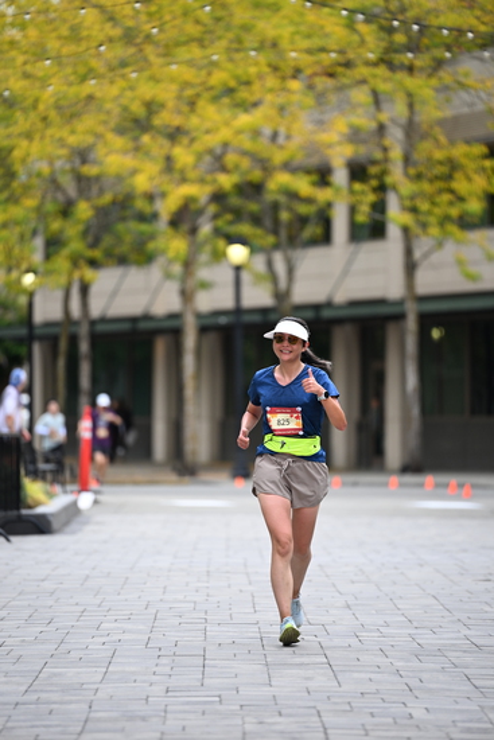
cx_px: 247
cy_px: 370
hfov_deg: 6.9
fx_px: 4114
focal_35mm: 200
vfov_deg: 10.3
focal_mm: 200
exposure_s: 1/2500
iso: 640
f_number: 2.8
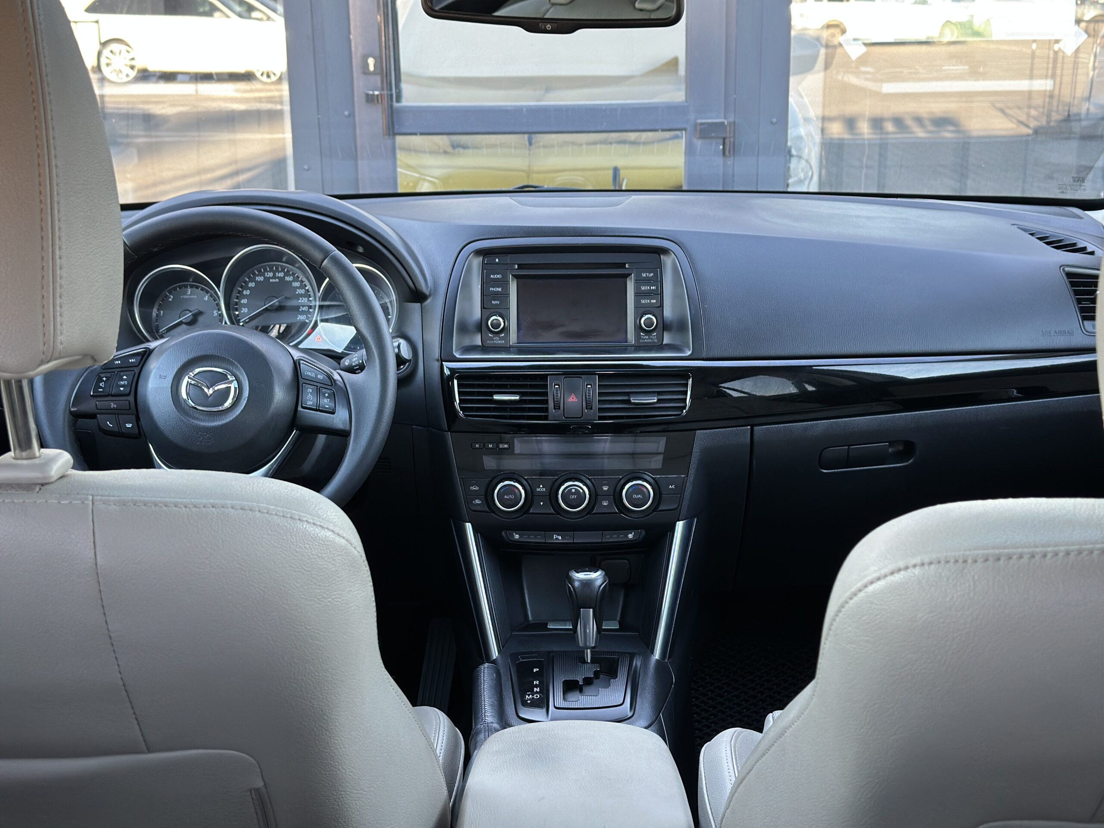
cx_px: 552
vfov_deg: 30.3
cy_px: 414
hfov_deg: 39.7
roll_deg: +0.6
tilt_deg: -15.3
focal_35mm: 48
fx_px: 1531
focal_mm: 6.86
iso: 125
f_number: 1.78
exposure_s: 1/82
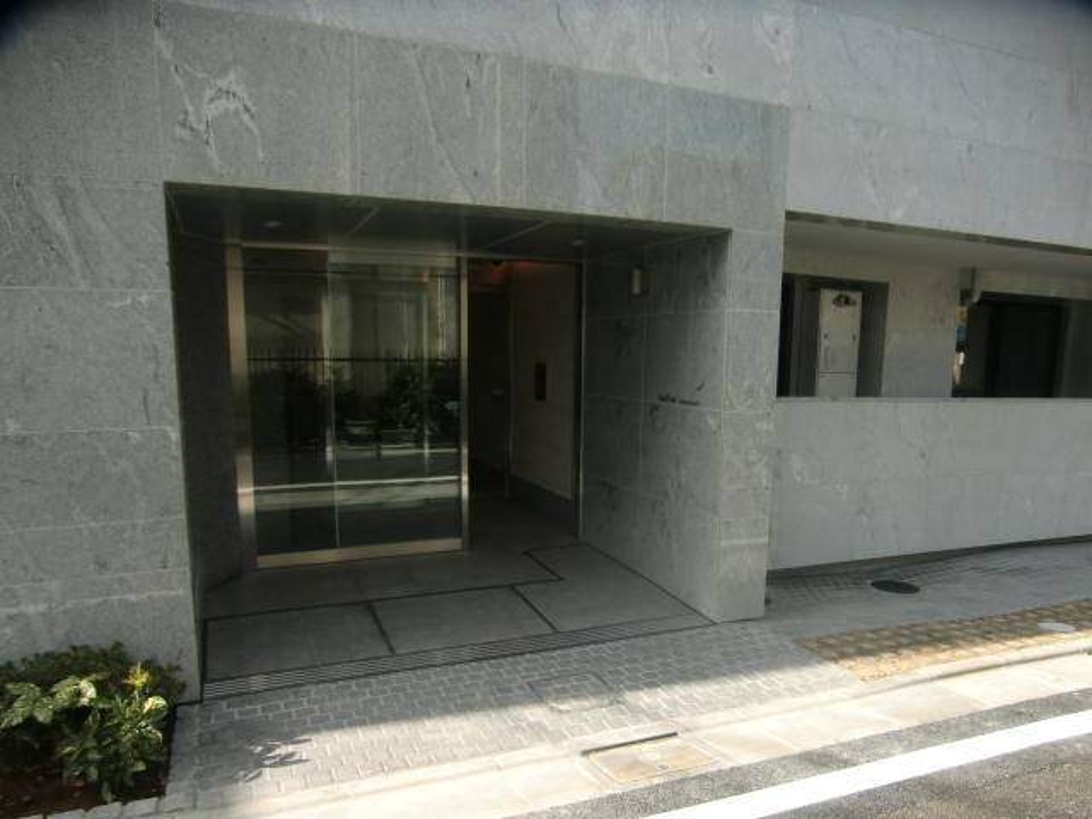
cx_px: 546
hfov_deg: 71.6
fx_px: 757
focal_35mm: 24
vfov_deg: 56.8
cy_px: 410
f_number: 3.2
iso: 64
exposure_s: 1/320
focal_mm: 4.3
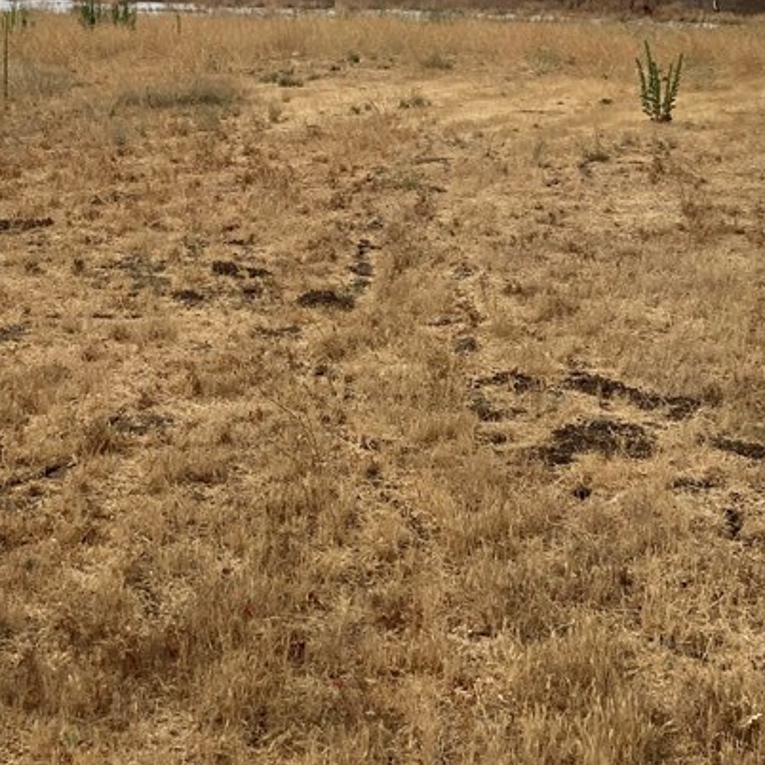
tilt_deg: -6.9
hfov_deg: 26.7
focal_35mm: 63
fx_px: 1575
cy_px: 95
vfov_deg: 26.5
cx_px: 131
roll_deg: -0.7
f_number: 1.8
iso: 20
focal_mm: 3.99
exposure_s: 1/1372
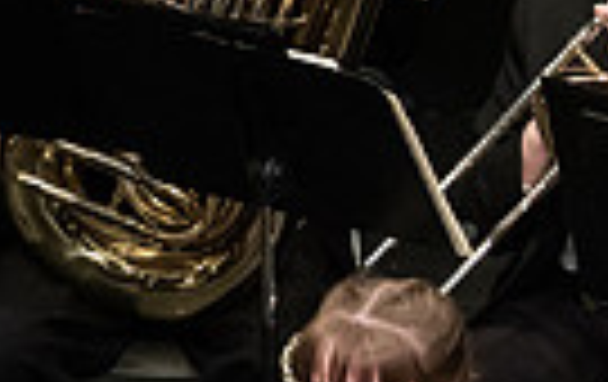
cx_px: 1216
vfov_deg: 1.6
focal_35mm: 851
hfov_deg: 2.5
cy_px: 416
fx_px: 14130
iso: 3200
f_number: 3.2
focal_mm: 195
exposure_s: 1/250
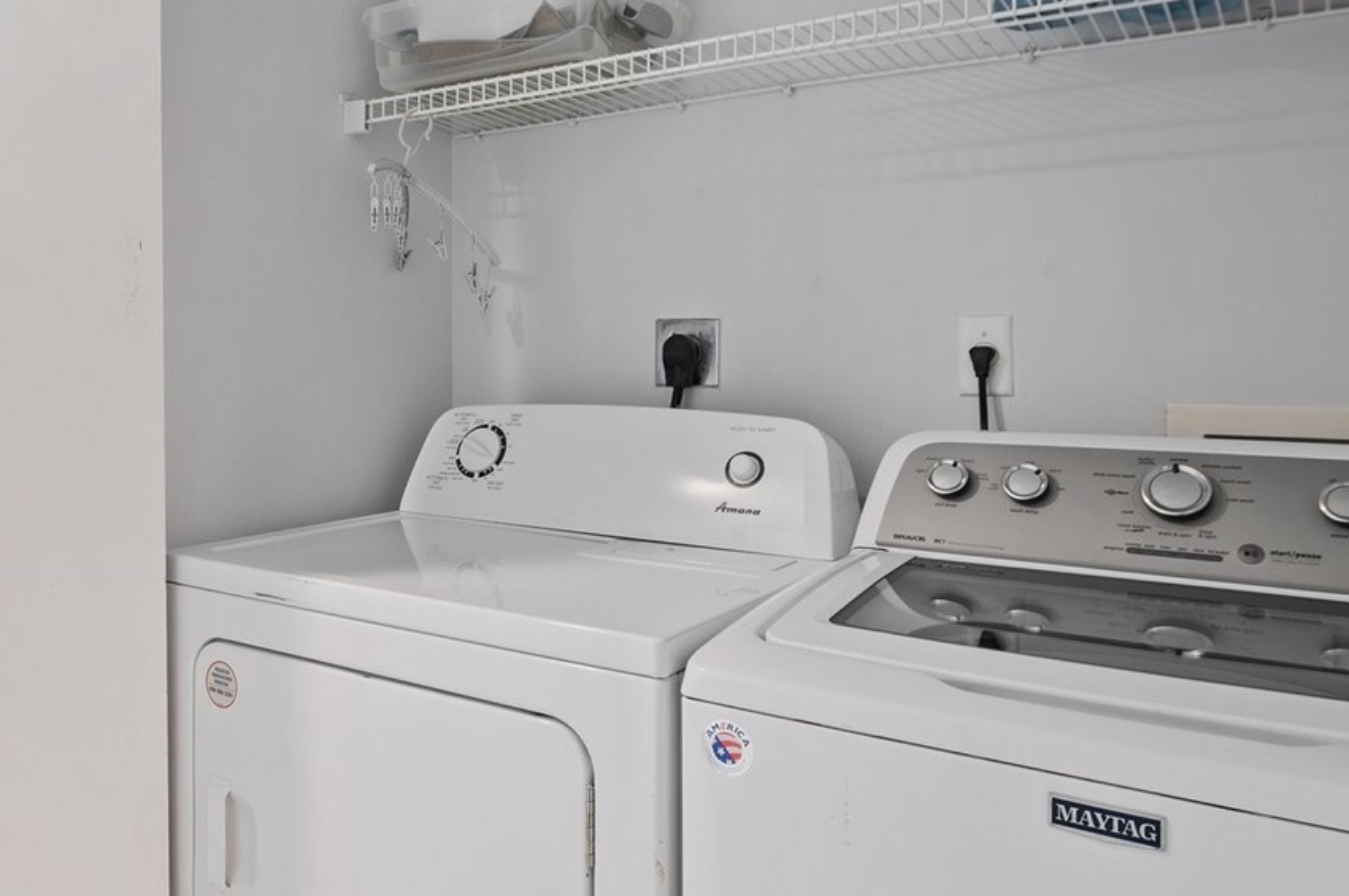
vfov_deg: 43.5
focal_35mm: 30
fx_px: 1123
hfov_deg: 59.0
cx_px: 353
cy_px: 413
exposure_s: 1/5
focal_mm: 15
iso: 200
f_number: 8
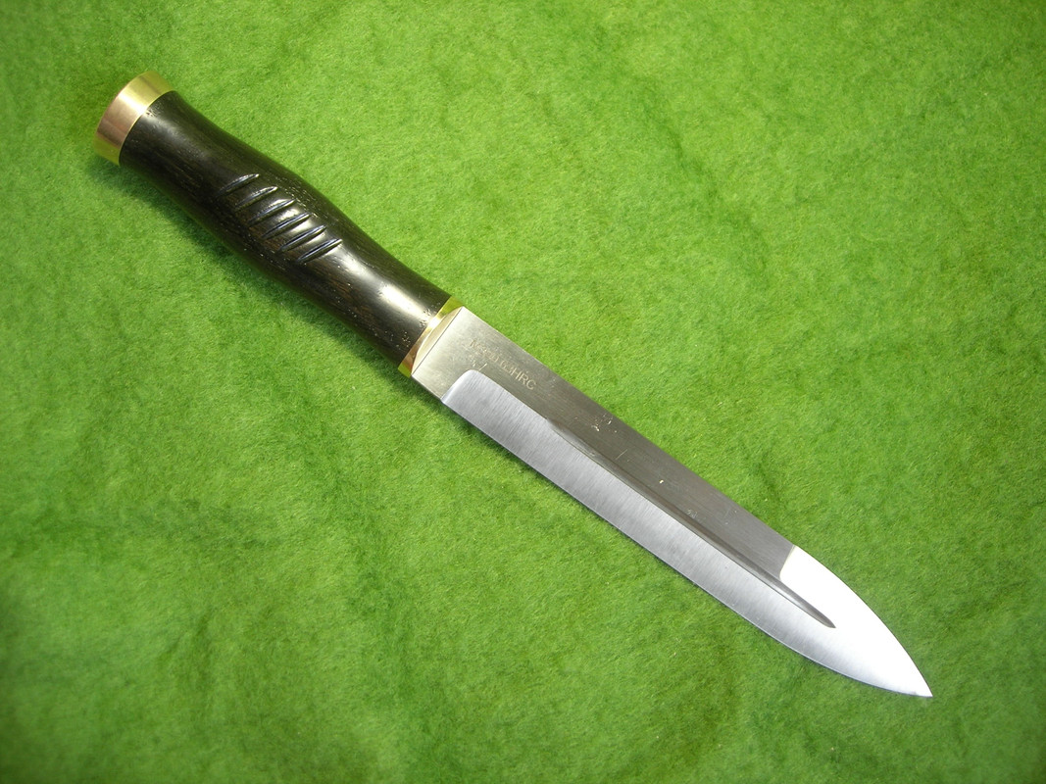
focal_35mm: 38
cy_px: 392
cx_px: 523
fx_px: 1148
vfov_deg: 37.7
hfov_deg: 49.0
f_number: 2.8
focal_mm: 7.8
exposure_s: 1/24.6
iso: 64
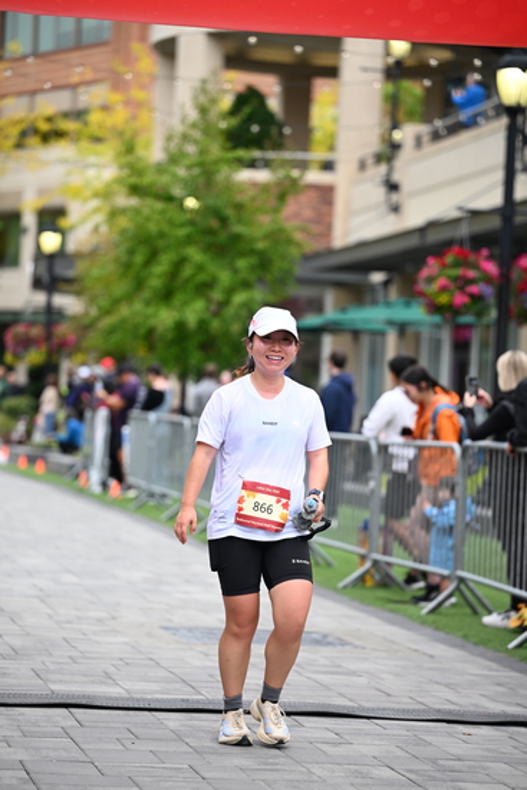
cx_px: 264
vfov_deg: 17.1
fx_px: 2633
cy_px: 395
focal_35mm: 120
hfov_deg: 11.4
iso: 640
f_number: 2.8
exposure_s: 1/2000
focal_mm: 120
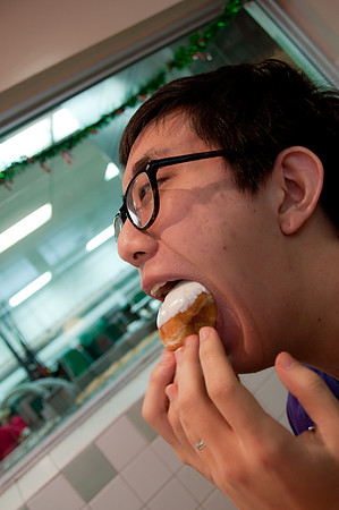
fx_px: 467
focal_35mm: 33
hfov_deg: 39.9
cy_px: 255
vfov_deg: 57.3
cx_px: 170
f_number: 5
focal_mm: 22
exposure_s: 1/20
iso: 200
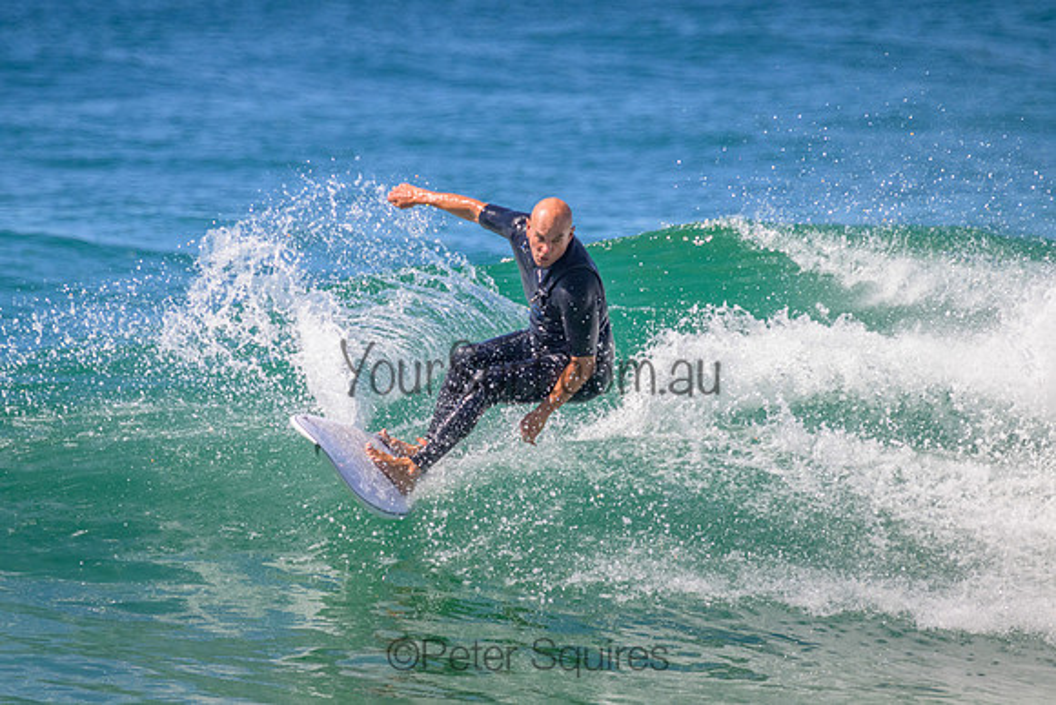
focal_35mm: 912
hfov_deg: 2.3
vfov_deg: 1.5
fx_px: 26743
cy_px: 303
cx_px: 477
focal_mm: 800
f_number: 11
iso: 1400
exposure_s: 1/1600
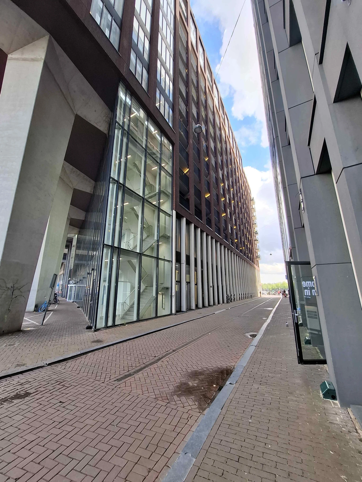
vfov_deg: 106.2
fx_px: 181
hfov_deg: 89.9
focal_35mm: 13
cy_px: 241
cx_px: 181
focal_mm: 1.74
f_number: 2.2
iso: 40
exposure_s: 1/141
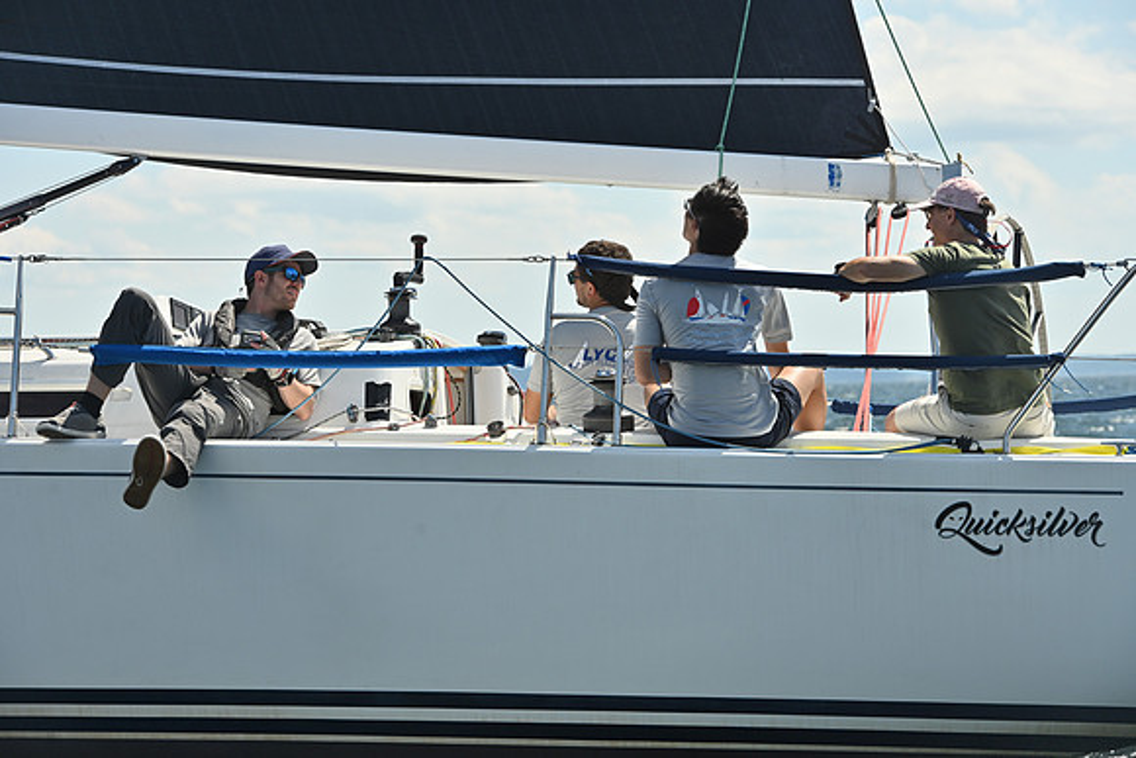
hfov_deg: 15.2
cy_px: 379
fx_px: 4261
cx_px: 568
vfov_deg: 10.2
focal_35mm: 135
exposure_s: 1/1250
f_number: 8
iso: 250
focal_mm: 135
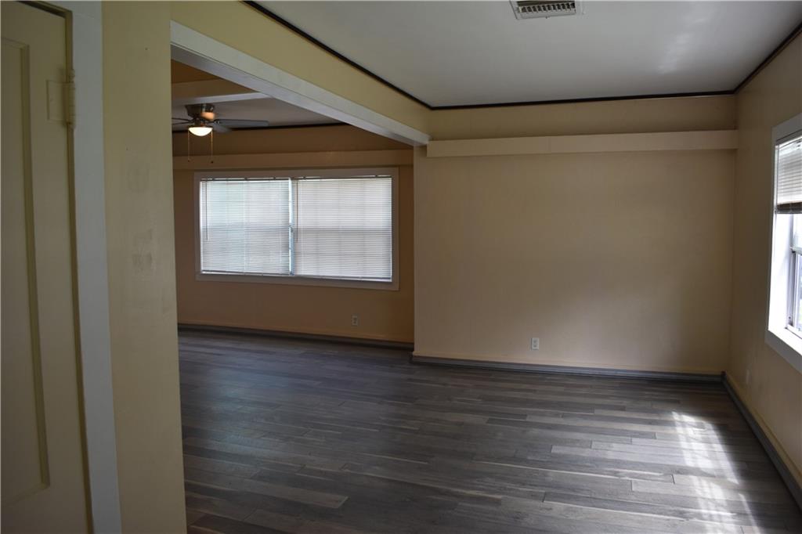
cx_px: 401
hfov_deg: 67.4
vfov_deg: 47.9
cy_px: 267
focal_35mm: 27
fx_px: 601
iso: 400
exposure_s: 1/100
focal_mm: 18
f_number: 5
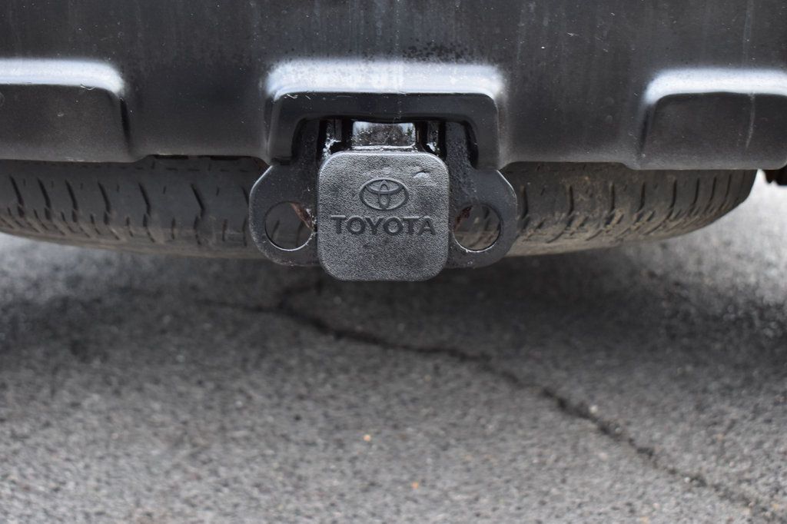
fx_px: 1311
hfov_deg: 33.4
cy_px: 262
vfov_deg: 22.6
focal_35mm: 60
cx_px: 394
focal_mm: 40
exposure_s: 1/15
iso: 500
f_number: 6.3
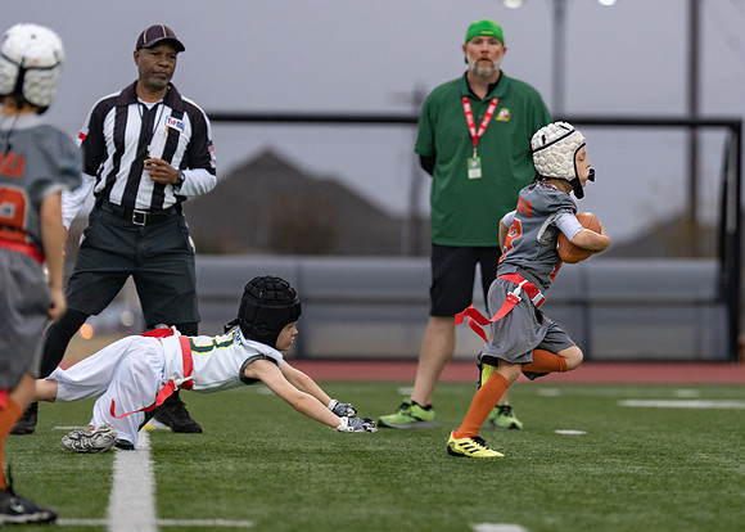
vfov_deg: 4.1
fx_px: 7463
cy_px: 243
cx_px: 490
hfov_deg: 5.7
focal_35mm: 353
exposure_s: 1/1000
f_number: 2.8
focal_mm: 200
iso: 640
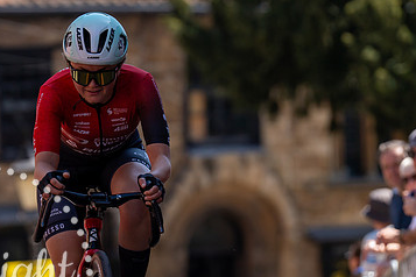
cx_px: 83
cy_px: 160
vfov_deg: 3.4
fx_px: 4668
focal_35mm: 404
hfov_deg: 5.1
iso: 100
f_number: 4
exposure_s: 1/1600
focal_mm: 200
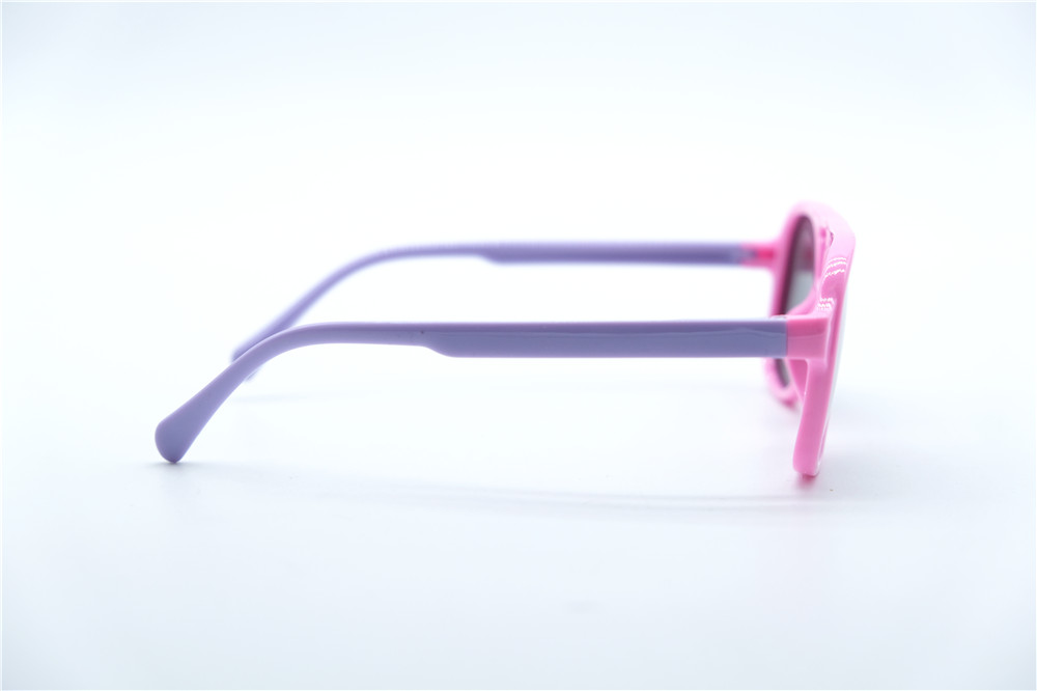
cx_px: 518
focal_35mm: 67
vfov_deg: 20.3
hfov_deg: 30.1
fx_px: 1929
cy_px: 346
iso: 500
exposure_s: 1/1000
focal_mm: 44.4
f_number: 4
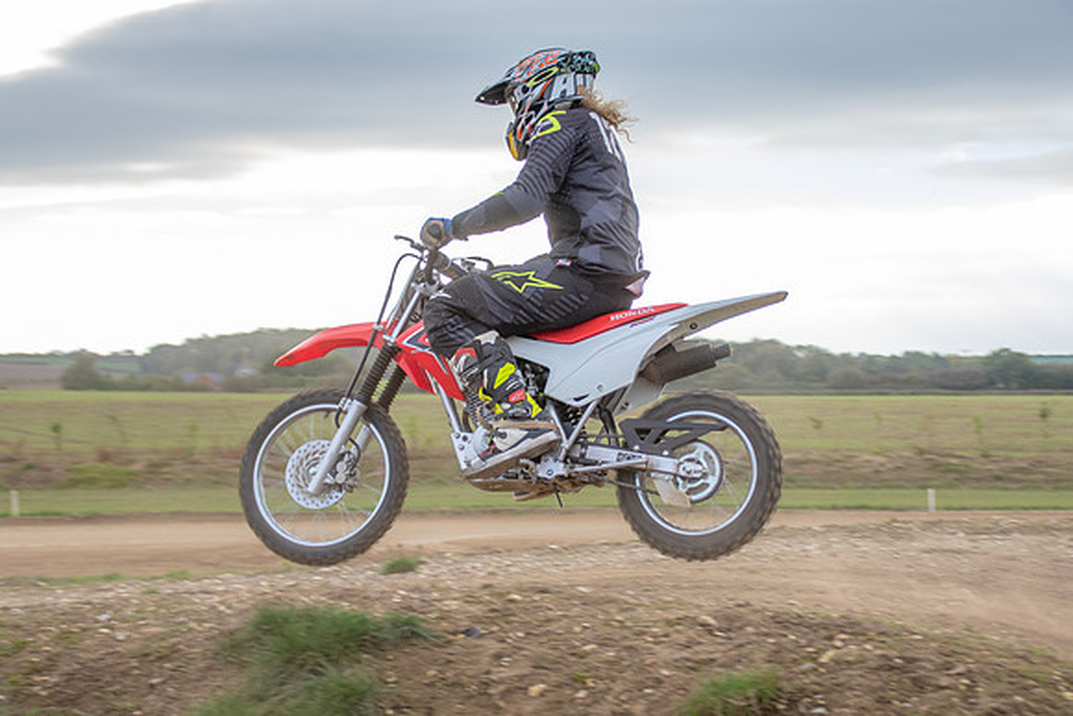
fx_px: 2985
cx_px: 536
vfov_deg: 13.7
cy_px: 358
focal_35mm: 100
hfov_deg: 20.4
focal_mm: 60
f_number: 6.3
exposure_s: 1/400
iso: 400
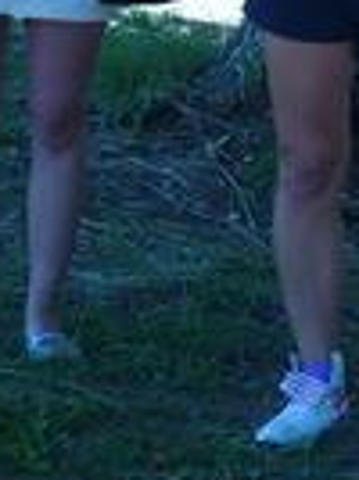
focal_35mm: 230
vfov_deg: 8.6
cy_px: 304
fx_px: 3191
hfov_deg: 6.4
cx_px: 359
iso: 100
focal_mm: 7.1
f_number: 4
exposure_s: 1/100
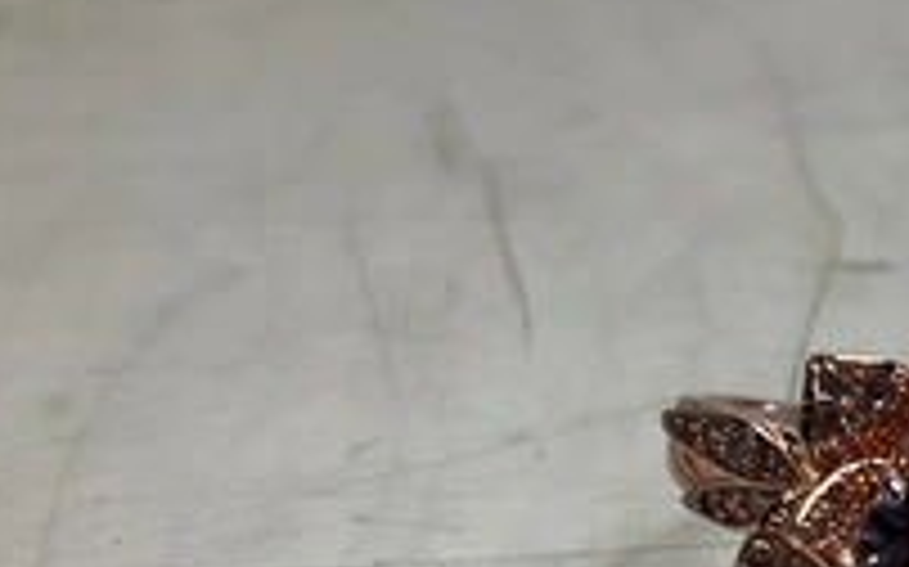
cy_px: 572
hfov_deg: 31.4
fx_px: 1510
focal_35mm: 61
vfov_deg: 20.6
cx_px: 878
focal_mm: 3
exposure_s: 1/120
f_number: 1.8
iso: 50
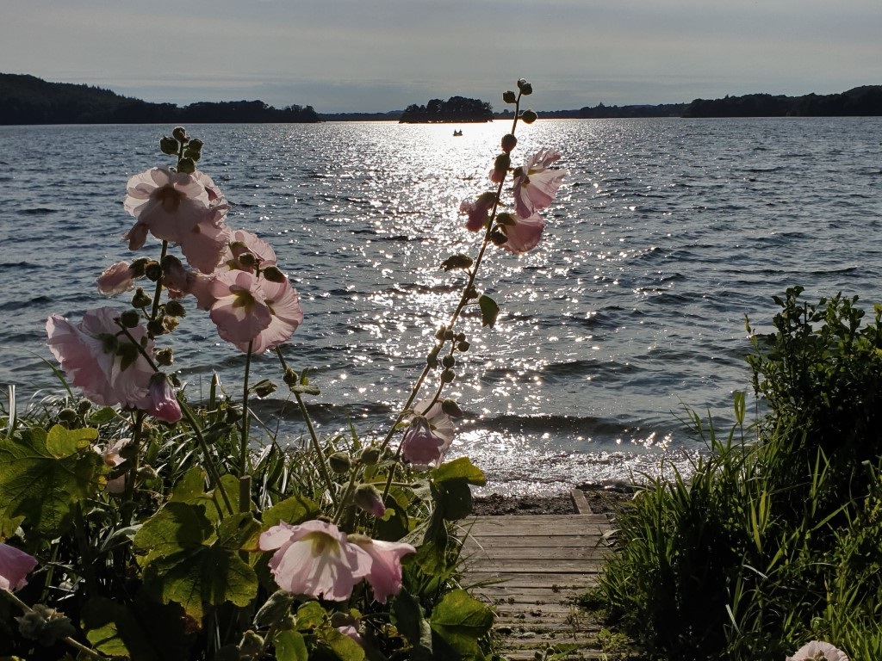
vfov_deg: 53.1
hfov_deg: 67.3
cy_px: 330
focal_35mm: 26
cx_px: 441
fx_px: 662
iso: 50
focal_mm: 4.3
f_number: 2.4
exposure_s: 1/10309
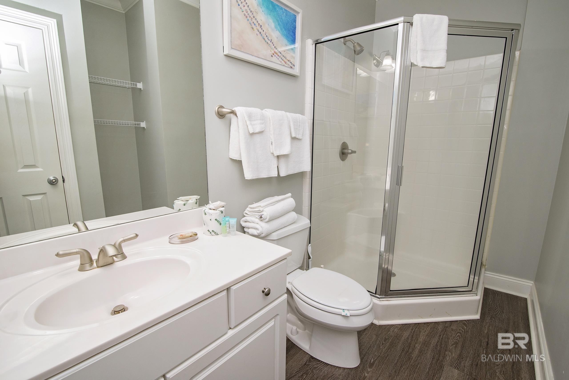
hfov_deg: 96.7
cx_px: 284
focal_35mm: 16
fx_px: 253
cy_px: 190
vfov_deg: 73.8
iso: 800
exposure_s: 1/40
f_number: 8
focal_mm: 16
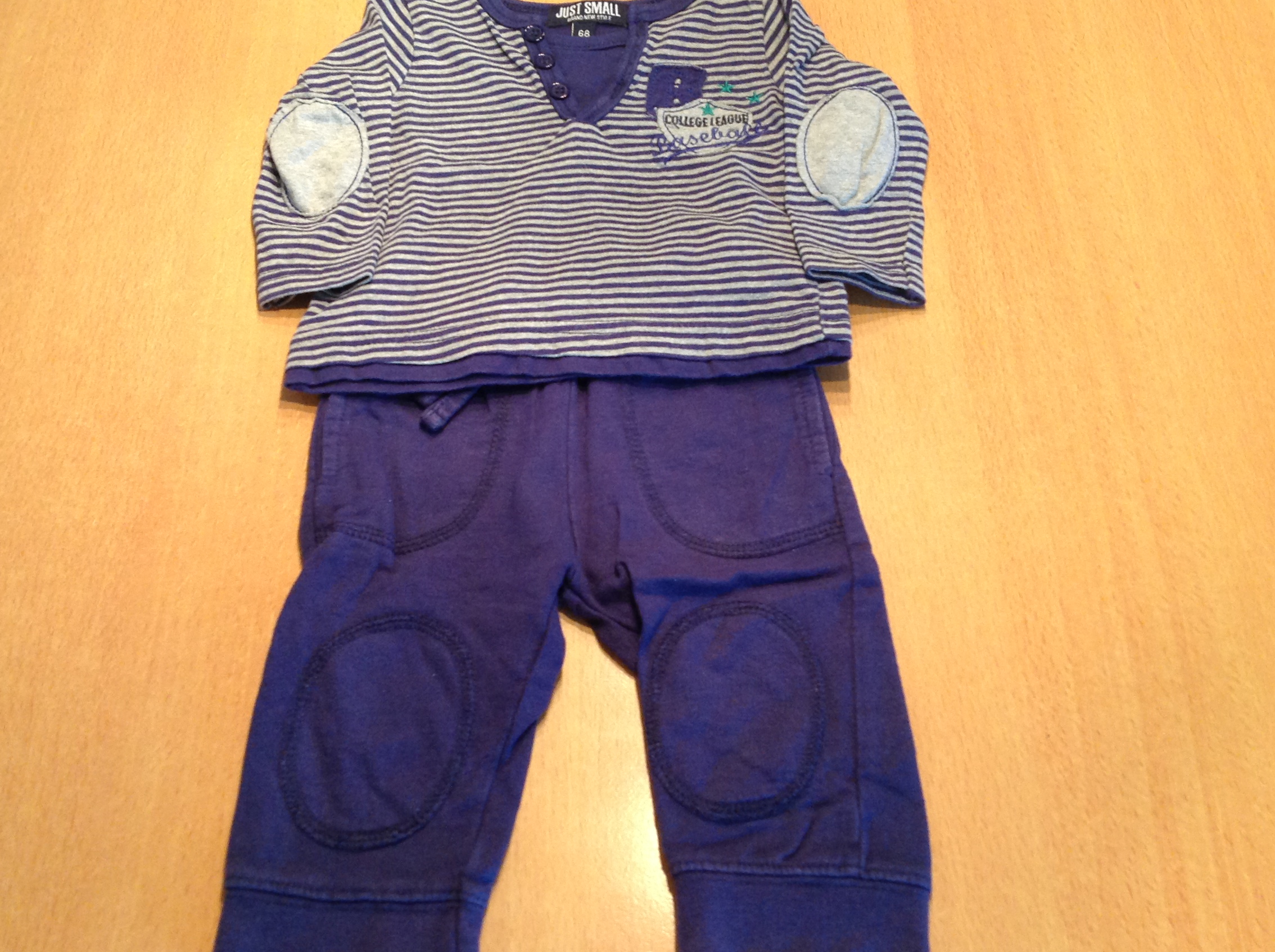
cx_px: 612
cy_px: 488
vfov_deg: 35.9
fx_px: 1471
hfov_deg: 46.8
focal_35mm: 40
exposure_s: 1/15
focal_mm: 4.28
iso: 160
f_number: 2.4
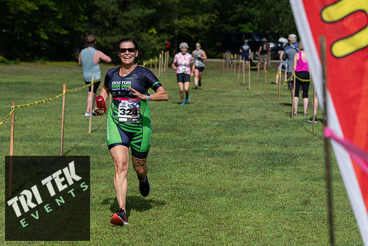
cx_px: 184
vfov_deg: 10.6
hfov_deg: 15.8
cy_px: 123
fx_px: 1329
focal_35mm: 130
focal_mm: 130
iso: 200
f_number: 6.3
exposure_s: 1/1250
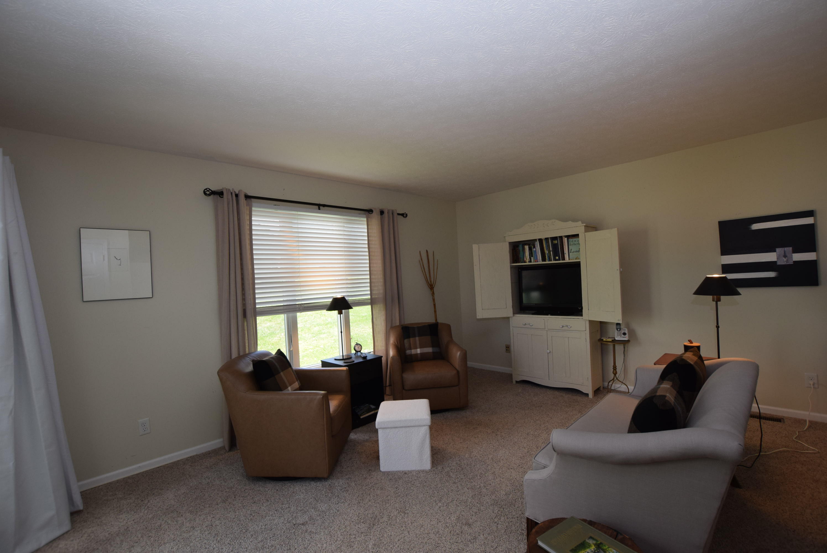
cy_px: 276
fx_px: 345
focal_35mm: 15
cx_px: 414
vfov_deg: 77.4
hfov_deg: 100.3
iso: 560
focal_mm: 10
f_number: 5.6
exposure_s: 1/125
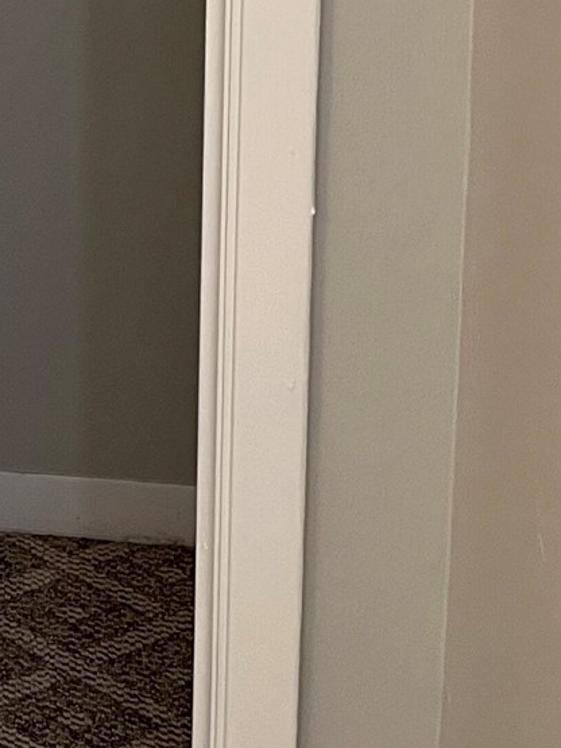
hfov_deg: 14.5
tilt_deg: -9.8
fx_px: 2075
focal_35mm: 96
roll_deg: +2.0
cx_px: -240
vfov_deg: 17.8
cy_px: -451
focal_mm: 5.1
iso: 80
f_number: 1.6
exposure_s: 1/60
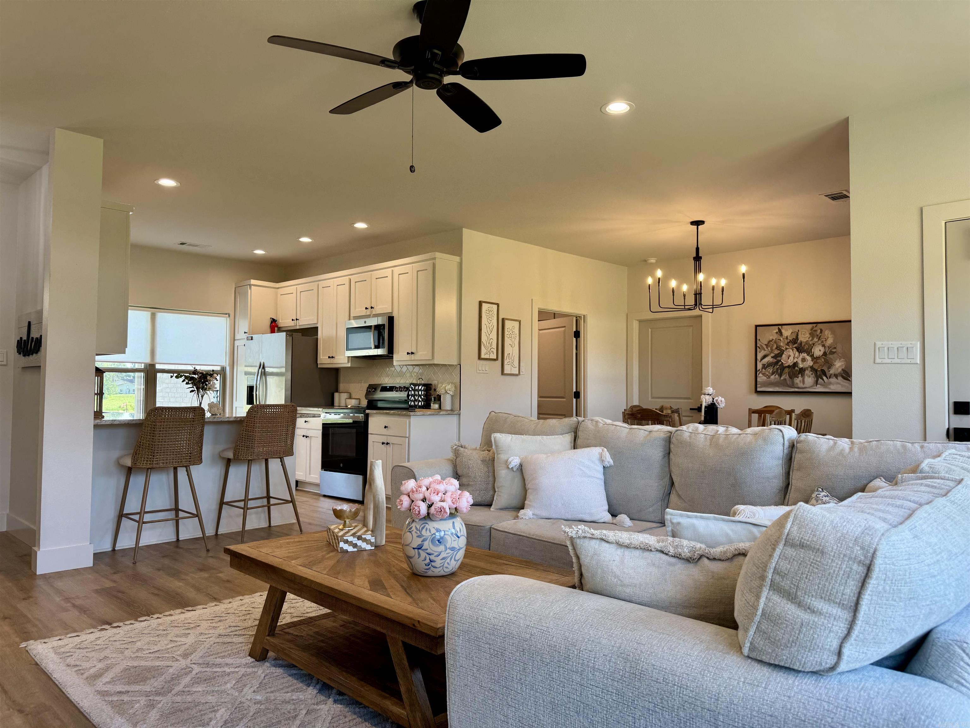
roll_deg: -1.1
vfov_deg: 56.8
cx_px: 485
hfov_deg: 71.6
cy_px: 364
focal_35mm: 24
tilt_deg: +2.6
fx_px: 673
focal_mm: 6.76
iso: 80
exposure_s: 1/120
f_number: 1.78
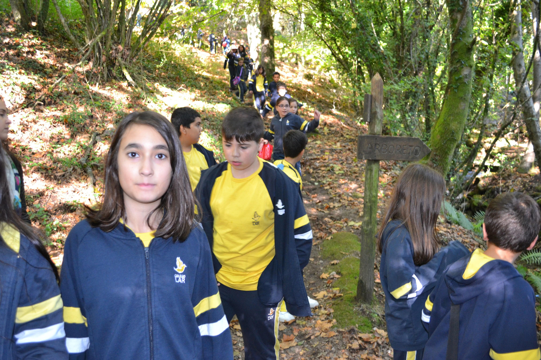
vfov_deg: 40.0
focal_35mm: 33
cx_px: 270
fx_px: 496
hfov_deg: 57.2
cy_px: 180
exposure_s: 1/60
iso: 900
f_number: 3.8
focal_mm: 22
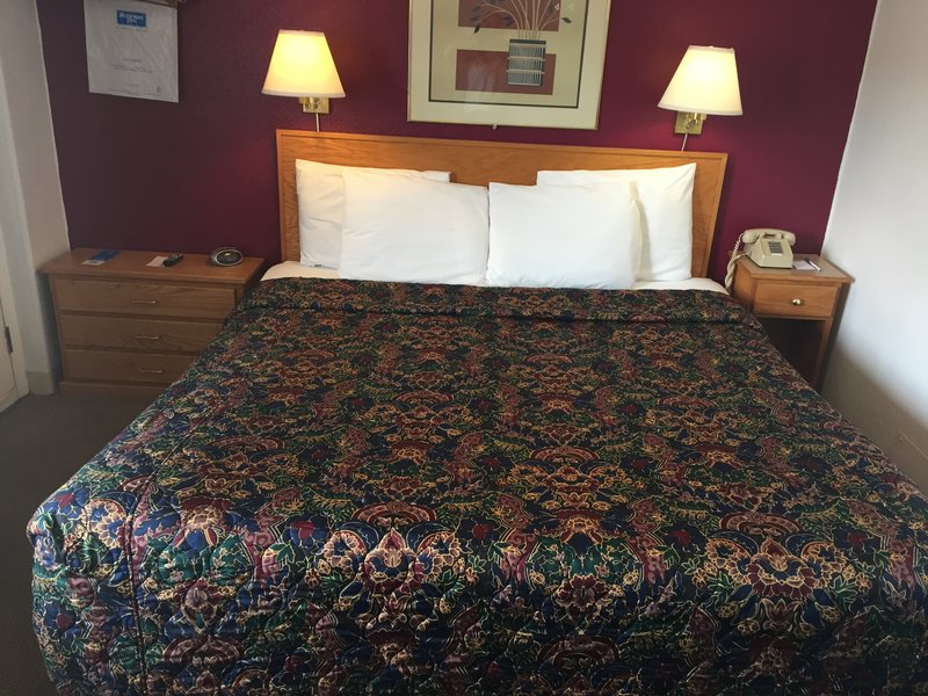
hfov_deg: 61.7
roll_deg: -1.4
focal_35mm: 29
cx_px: 464
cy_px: 348
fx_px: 777
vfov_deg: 48.2
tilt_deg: -23.3
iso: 80
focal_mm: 4.15
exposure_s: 1/30
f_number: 2.2
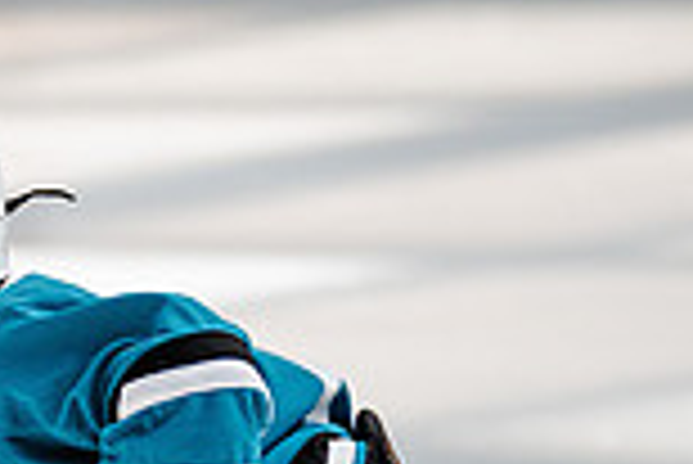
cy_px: 804
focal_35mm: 700
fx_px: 13487
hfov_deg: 2.9
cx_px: -333
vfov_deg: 2.0
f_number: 3.2
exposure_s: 1/3200
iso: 1250
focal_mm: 186
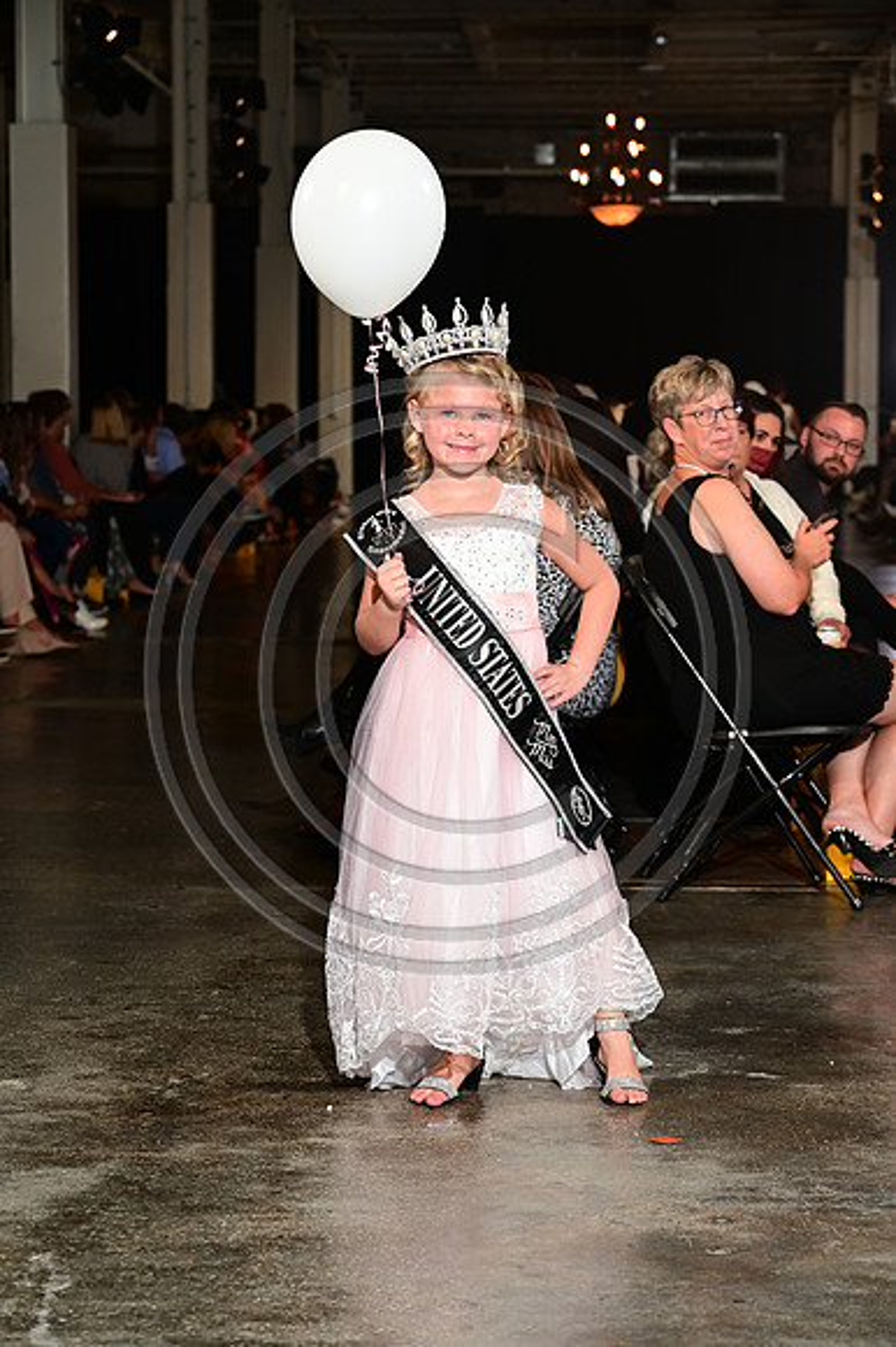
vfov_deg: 22.2
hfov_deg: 14.8
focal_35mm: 92
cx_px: 448
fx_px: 3439
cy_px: 674
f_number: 6.3
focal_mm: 92
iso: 1000
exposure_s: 1/125
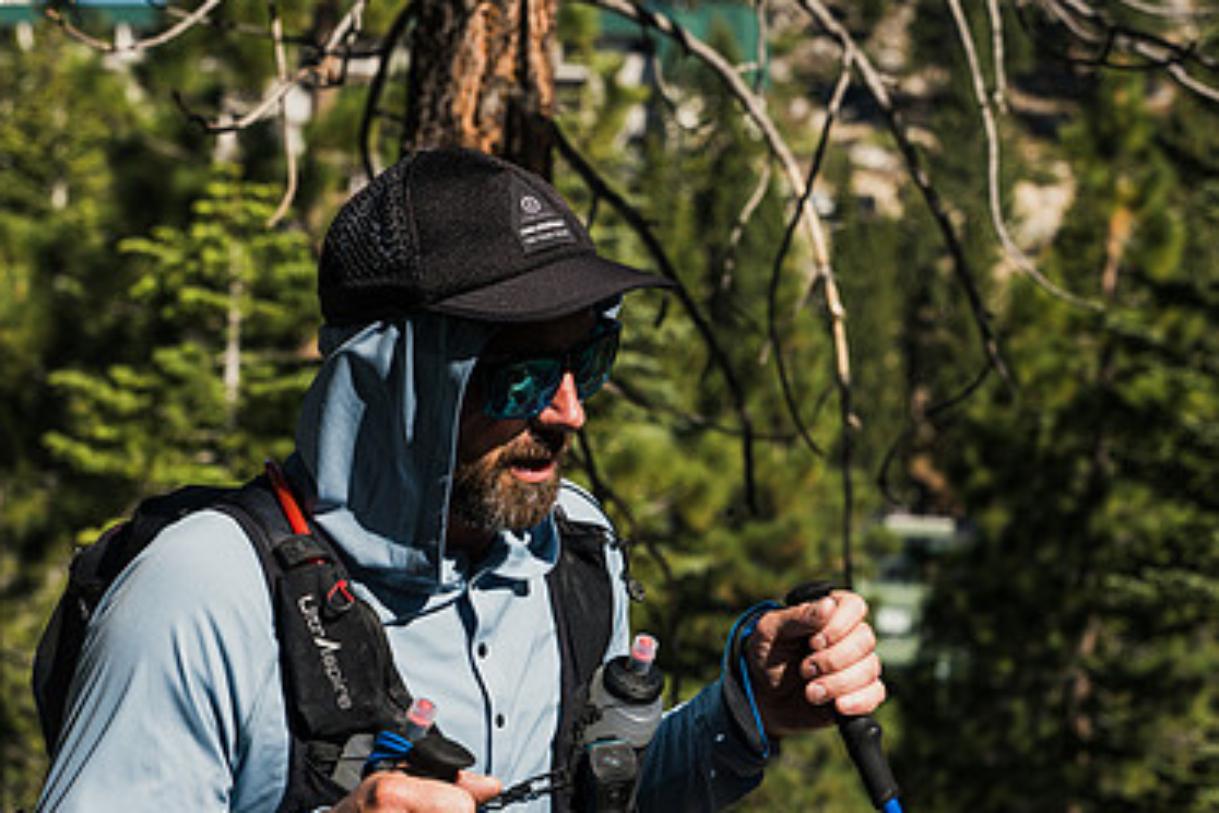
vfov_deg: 17.4
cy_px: 615
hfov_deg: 25.9
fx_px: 2641
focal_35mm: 78
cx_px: 485
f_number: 4.5
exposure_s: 1/2000
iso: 100
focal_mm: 50
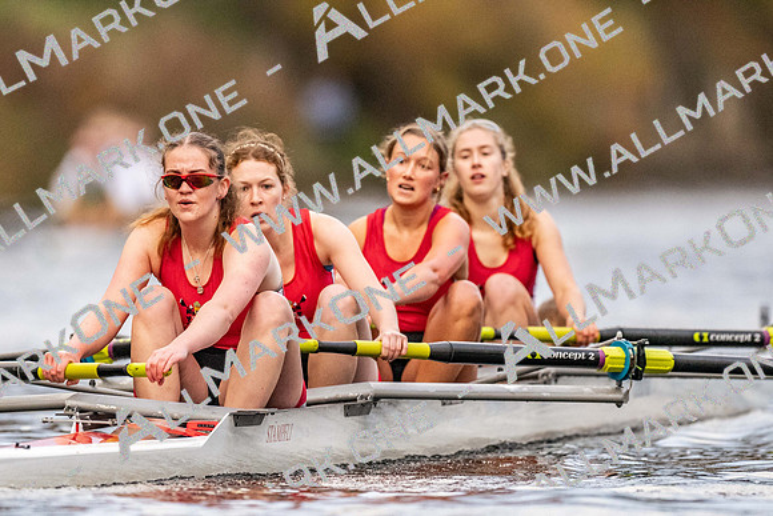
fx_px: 19339
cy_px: 258
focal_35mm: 900
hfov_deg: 2.3
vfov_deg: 1.5
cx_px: 386
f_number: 4
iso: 4000
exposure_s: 1/2500
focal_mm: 600
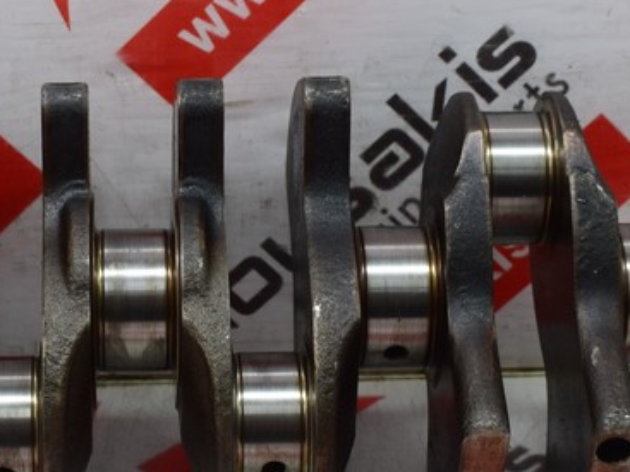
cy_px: 275
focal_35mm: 118
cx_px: 175
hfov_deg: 16.6
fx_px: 2147
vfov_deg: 12.5
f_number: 7.1
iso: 400
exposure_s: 1/30
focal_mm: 30
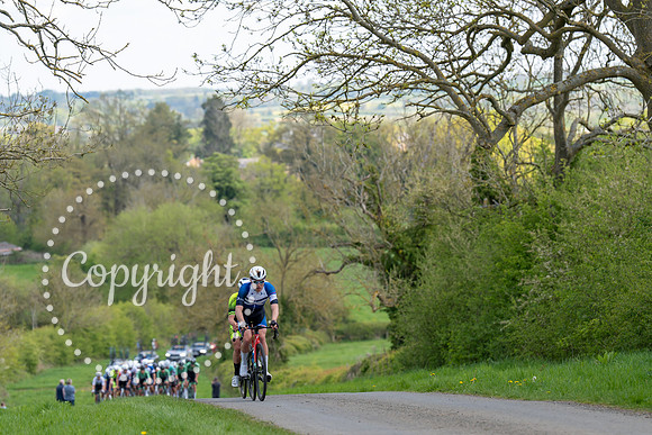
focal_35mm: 157
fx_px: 2848
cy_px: 236
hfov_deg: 13.1
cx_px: 315
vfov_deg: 8.7
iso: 200
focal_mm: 145
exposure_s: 1/1000
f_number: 3.5
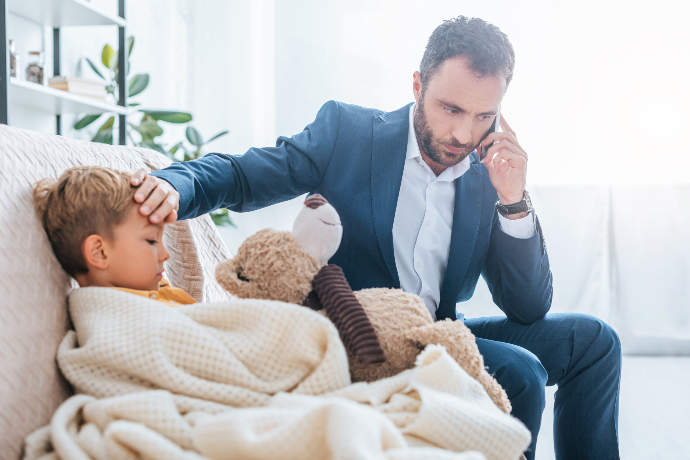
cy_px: 230
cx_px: 345
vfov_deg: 27.0
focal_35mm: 50
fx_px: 959
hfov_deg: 39.6
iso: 160
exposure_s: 1/200
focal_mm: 50
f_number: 3.5
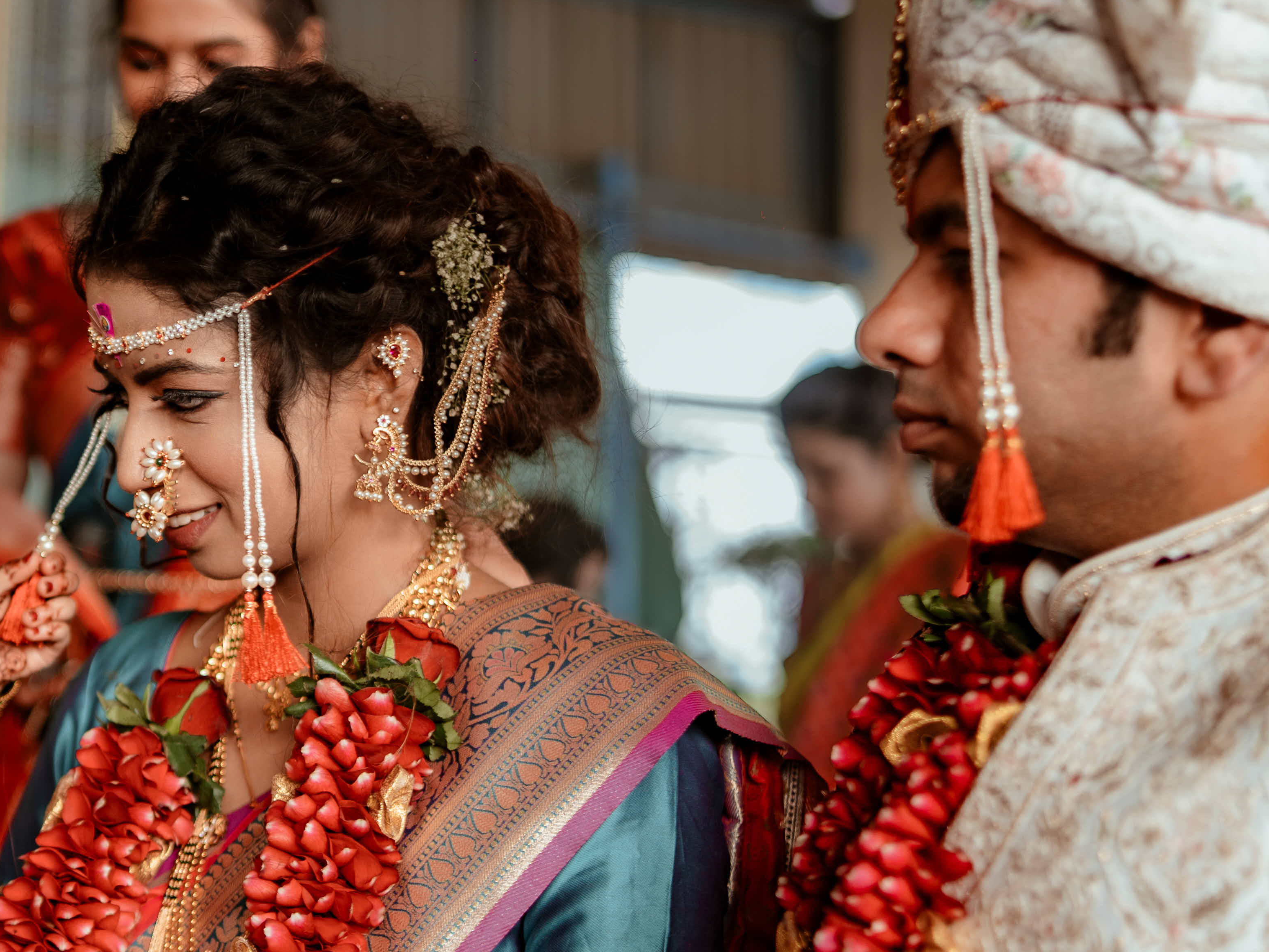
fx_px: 2383
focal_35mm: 65
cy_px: 587
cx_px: 279
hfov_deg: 29.2
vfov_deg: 22.5
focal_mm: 35
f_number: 1.4
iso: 100
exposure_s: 1/320
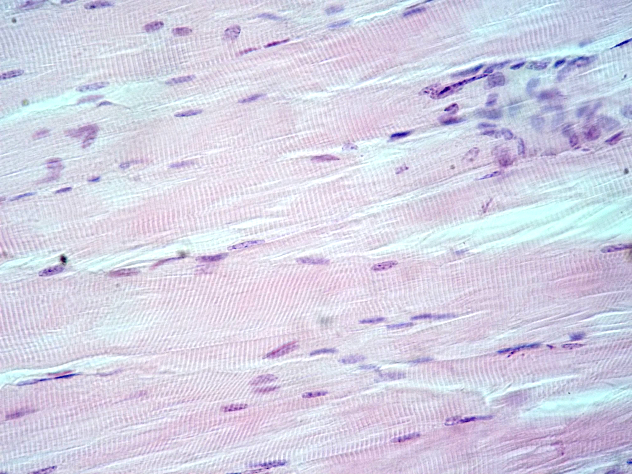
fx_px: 1278
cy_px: 237
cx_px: 316
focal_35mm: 70
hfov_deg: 27.8
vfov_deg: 21.0
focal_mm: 12.5
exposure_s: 1/50
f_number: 4.4
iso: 160
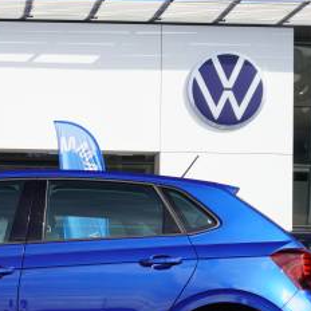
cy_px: 251
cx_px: -39
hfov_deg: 13.8
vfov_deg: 14.1
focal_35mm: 123
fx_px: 1252
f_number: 8
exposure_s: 1/90
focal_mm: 35
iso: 100
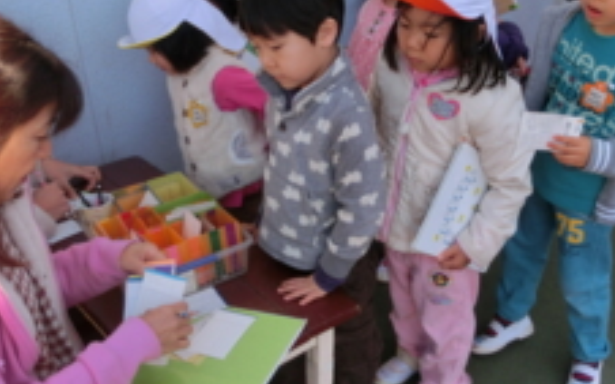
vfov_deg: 28.5
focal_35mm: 45
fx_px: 754
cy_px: 153
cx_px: 395
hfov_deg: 43.9
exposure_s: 1/160
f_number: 3
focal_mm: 4.24
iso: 80
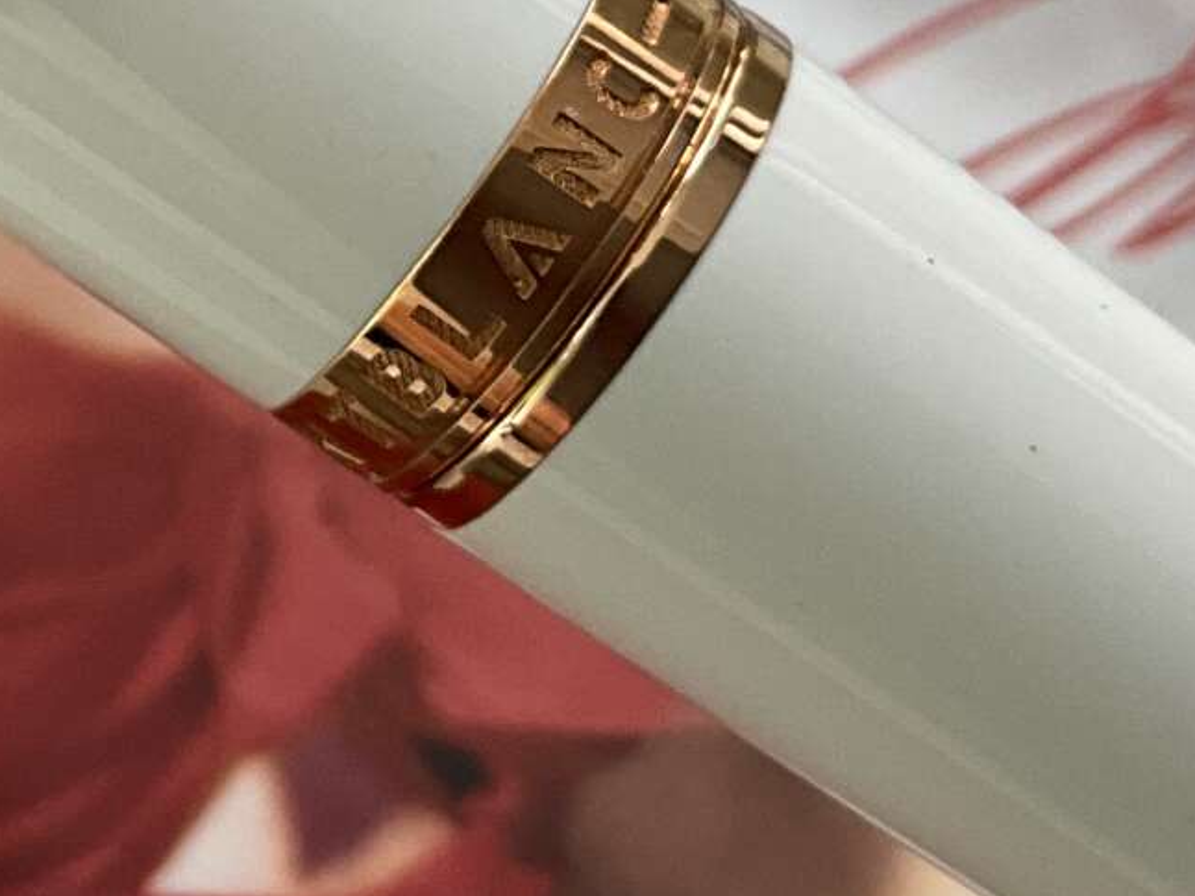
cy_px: 28
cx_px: 166
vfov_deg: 12.7
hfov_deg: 16.9
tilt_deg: -59.3
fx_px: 3969
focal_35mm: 115
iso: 50
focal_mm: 3
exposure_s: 1/122
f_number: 1.8
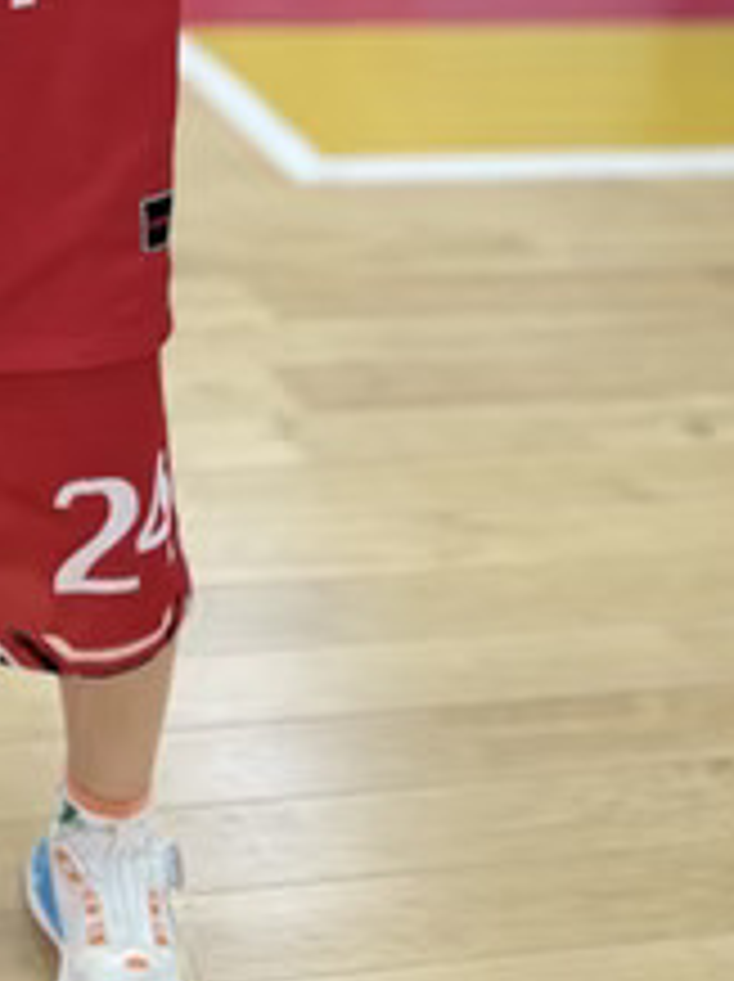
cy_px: -36
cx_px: -221
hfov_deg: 14.6
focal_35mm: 97
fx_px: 2748
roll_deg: -6.0
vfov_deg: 19.6
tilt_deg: -19.0
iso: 100
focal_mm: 5.96
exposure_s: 1/50
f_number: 1.6
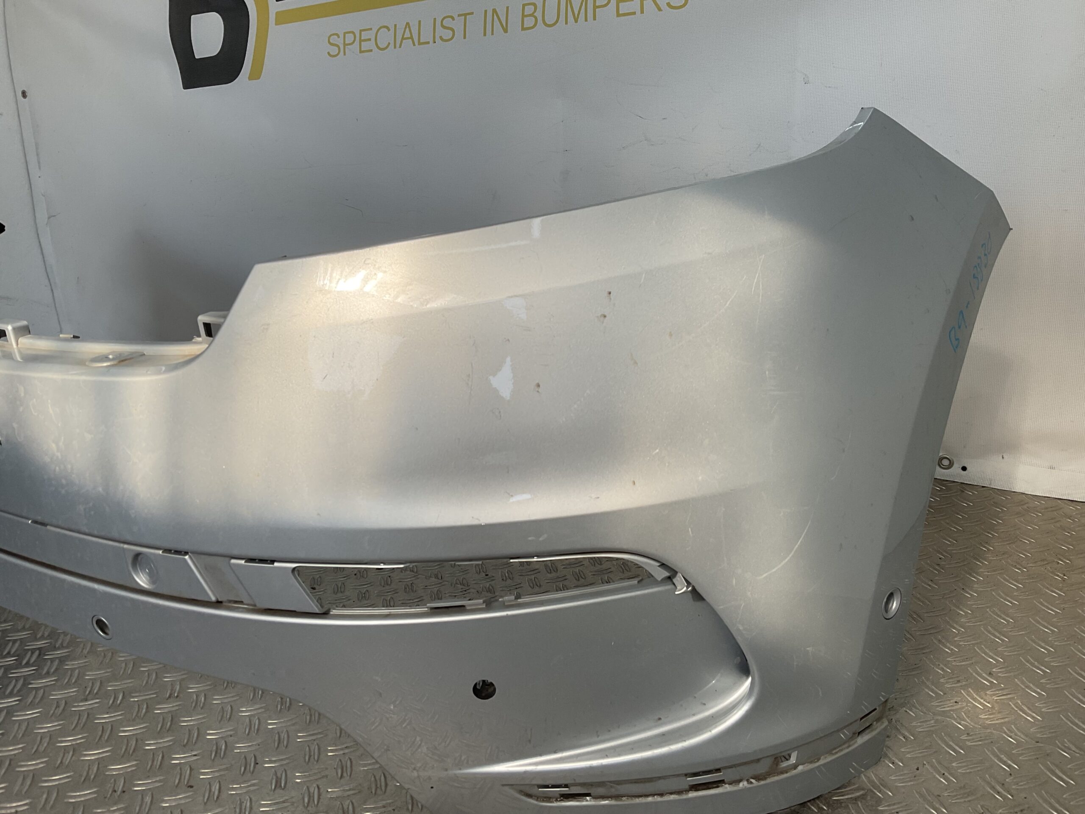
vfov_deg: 48.2
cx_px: 542
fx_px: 909
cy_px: 407
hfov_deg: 61.7
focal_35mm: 29
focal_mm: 3
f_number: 1.8
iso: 16
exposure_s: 1/770
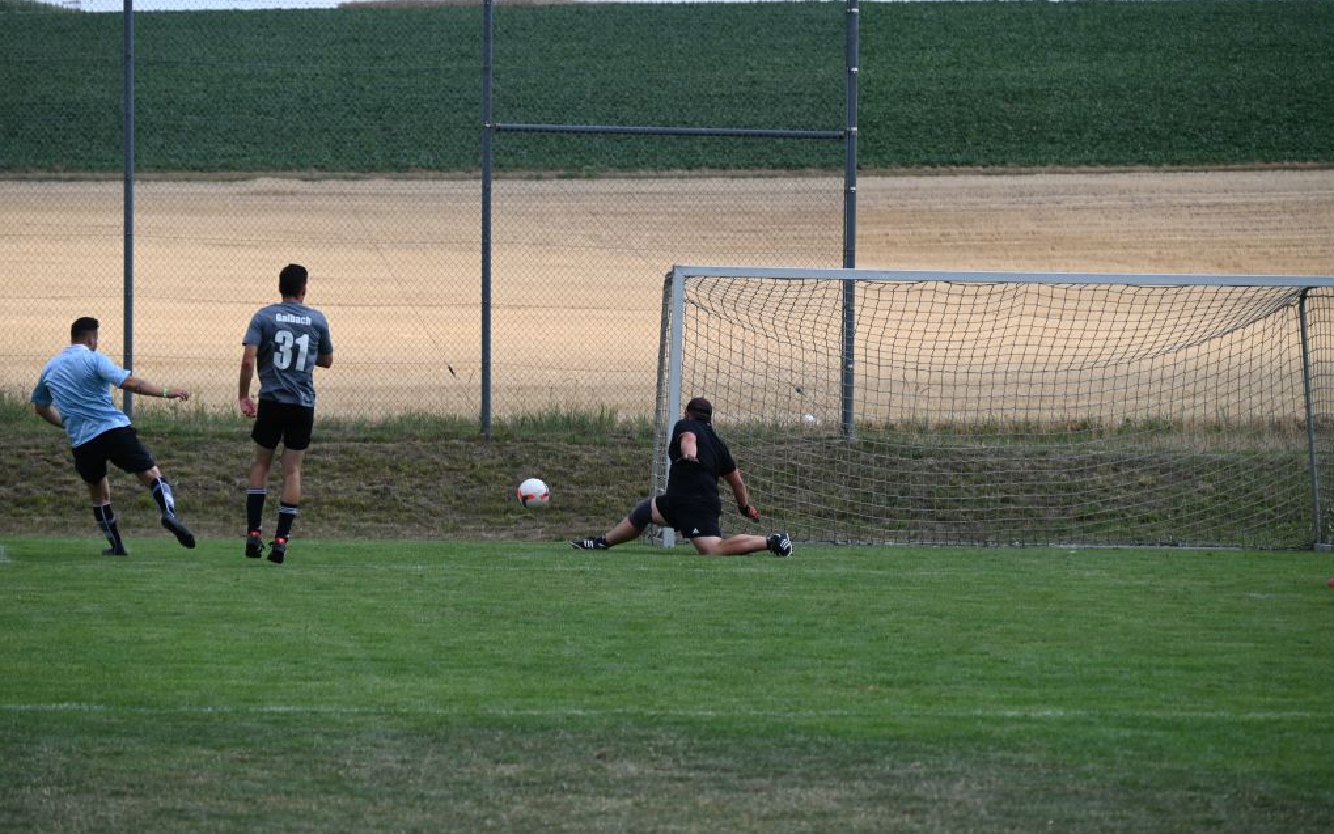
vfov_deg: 8.0
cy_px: 389
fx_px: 5963
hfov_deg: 12.8
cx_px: 669
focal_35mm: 164
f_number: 6.3
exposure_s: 1/1000
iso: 320
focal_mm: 160
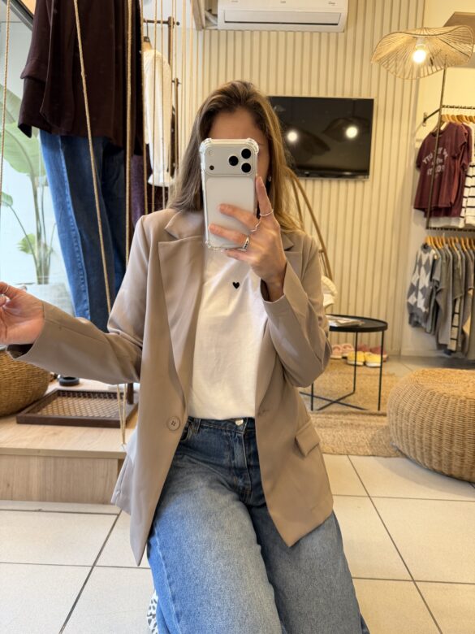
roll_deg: -1.9
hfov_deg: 56.8
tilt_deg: -28.2
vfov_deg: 71.6
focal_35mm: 24
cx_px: 238
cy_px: 317
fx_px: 439
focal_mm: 6.76
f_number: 1.78
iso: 125
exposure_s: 1/50
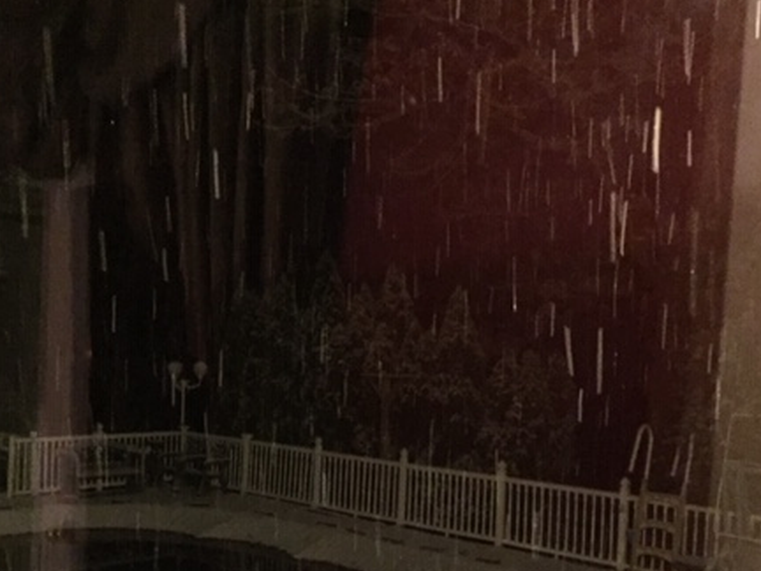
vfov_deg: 33.1
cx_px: 344
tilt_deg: -4.8
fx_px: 945
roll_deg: -2.9
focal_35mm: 43
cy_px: 412
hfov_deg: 43.8
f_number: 2.2
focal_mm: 4.15
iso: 2000
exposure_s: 1/15
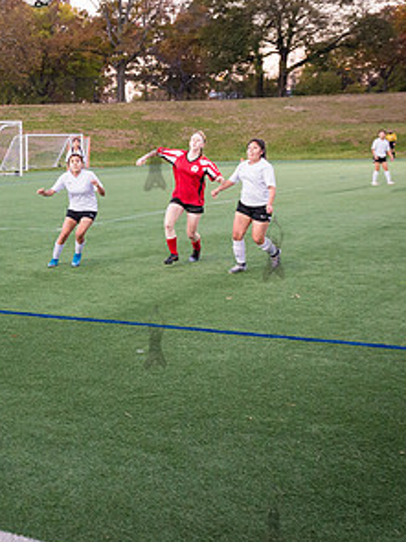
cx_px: -63
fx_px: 970
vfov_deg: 31.2
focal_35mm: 62
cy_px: 295
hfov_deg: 22.1
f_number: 5
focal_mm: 26
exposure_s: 1/250
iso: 2000
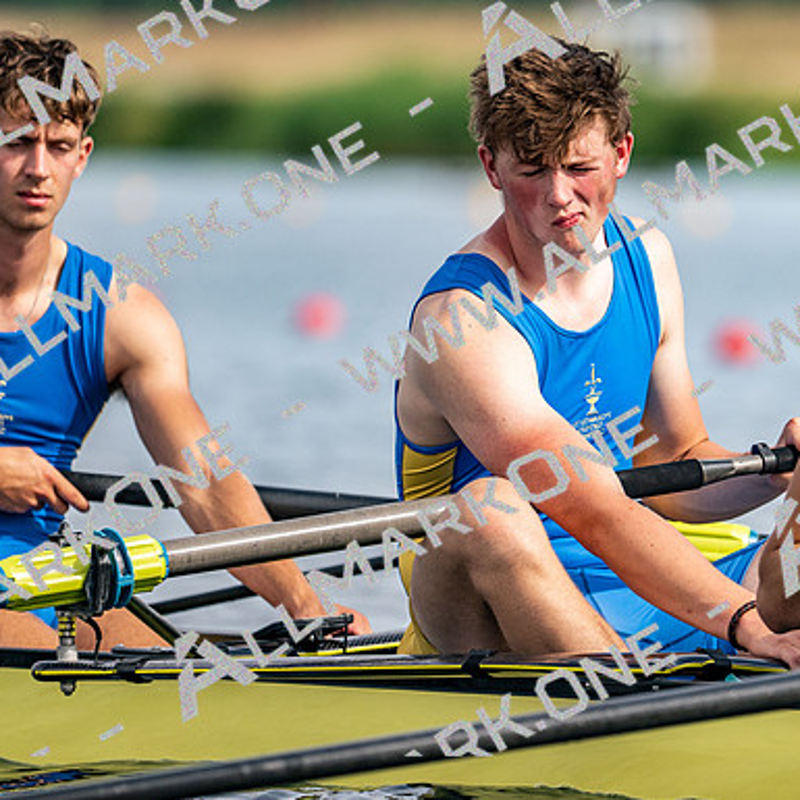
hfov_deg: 2.3
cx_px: 596
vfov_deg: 2.3
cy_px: 400
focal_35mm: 769
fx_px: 20107
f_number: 4.5
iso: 280
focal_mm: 400
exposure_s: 1/2500
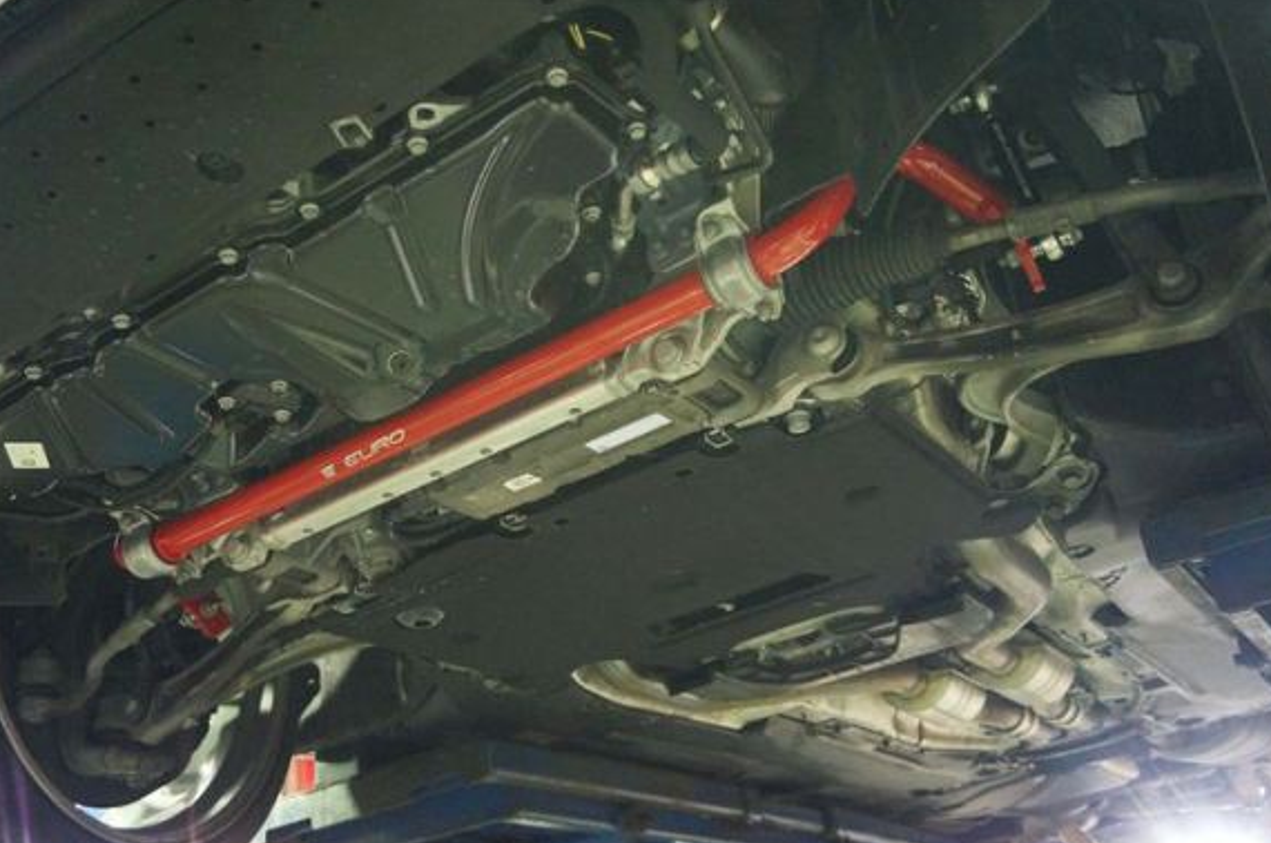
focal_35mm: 37
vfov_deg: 35.8
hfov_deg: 52.0
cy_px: 420
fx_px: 1304
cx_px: 633
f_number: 4.5
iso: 3200
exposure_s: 1/20
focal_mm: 24
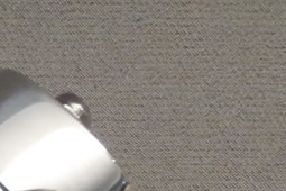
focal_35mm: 241
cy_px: 586
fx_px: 1914
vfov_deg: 5.4
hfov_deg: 8.0
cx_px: -351
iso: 400
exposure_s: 1/20
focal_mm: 7.28
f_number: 3.6
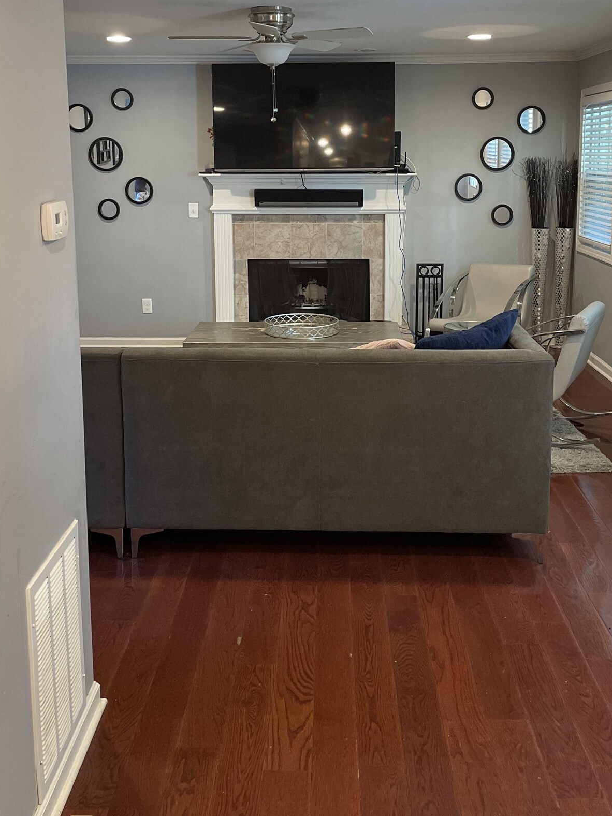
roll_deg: +1.2
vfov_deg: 48.4
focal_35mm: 38
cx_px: 324
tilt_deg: -9.2
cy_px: 297
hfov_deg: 37.7
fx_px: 896
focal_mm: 4.2
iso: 400
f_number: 1.6
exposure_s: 1/60
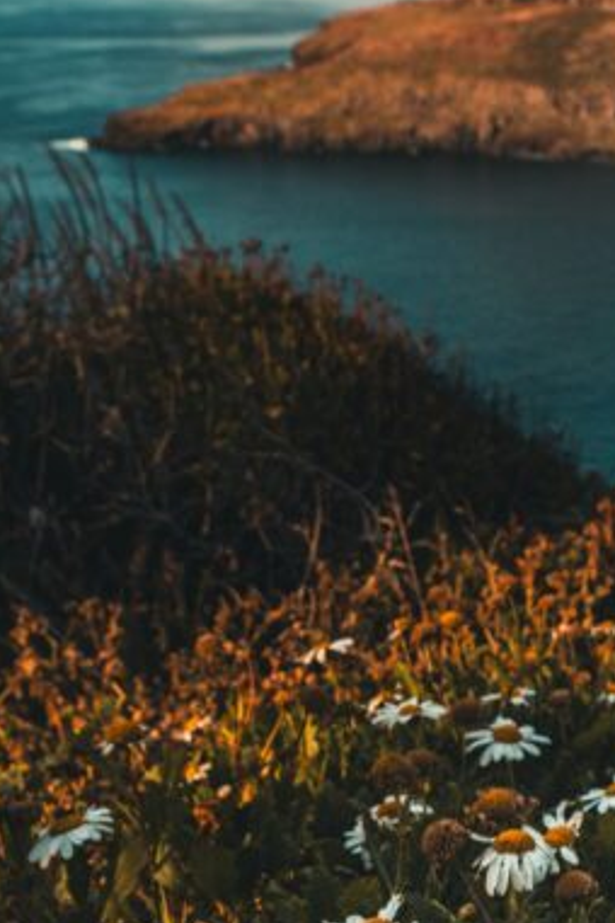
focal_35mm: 43
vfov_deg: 44.3
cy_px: 666
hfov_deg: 29.5
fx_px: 1102
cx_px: 585
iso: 100
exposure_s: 1/250
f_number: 8
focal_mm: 16
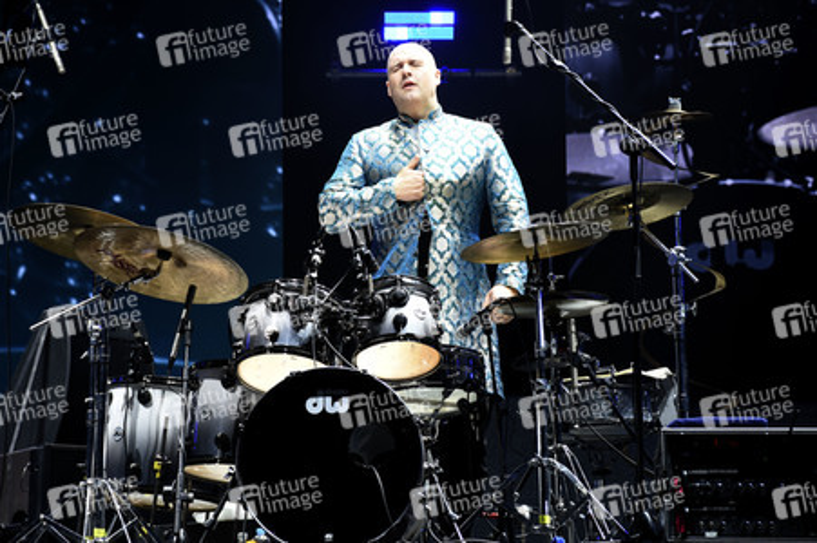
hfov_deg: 20.6
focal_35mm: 99
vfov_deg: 13.8
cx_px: 408
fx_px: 2245
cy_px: 272
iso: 640
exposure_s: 1/200
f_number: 6.3
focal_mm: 66
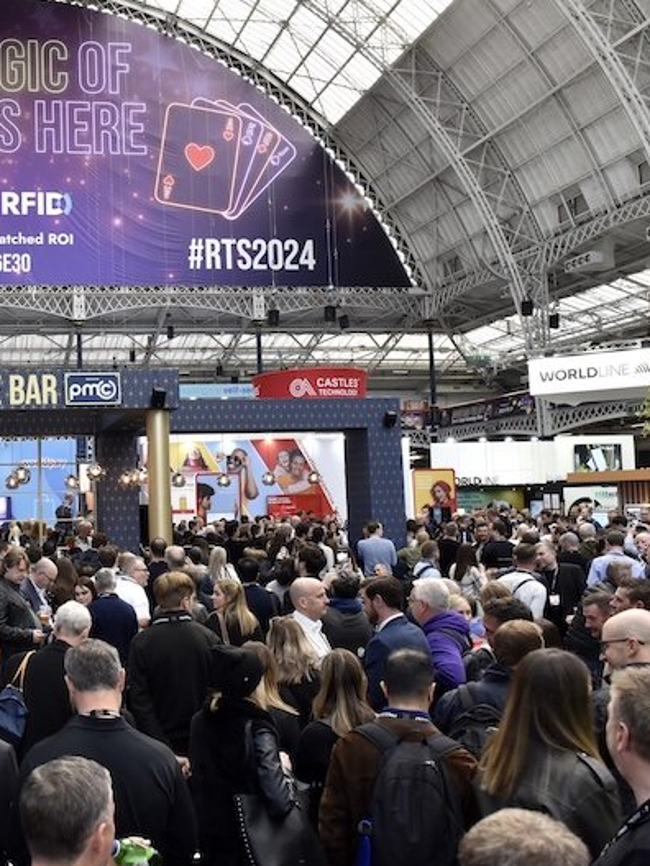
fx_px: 876
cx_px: 48
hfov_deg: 37.6
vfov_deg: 52.6
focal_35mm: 35
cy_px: 436
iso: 1600
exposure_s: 1/125
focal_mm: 24
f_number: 4.5
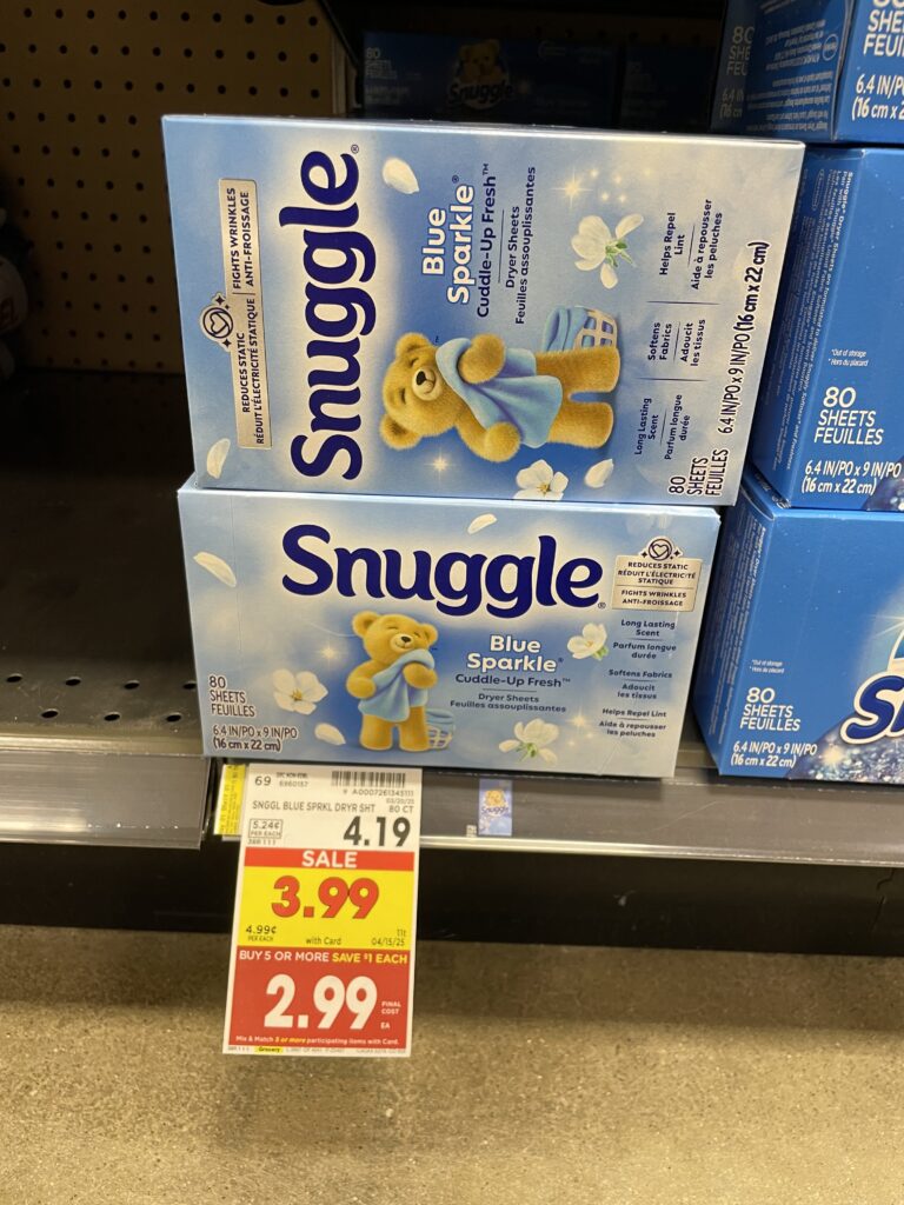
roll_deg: -2.0
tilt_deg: -27.6
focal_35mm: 26
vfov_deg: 67.3
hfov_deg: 53.1
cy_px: 602
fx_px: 905
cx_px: 452
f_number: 1.6
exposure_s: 1/41
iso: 100
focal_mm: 4.2
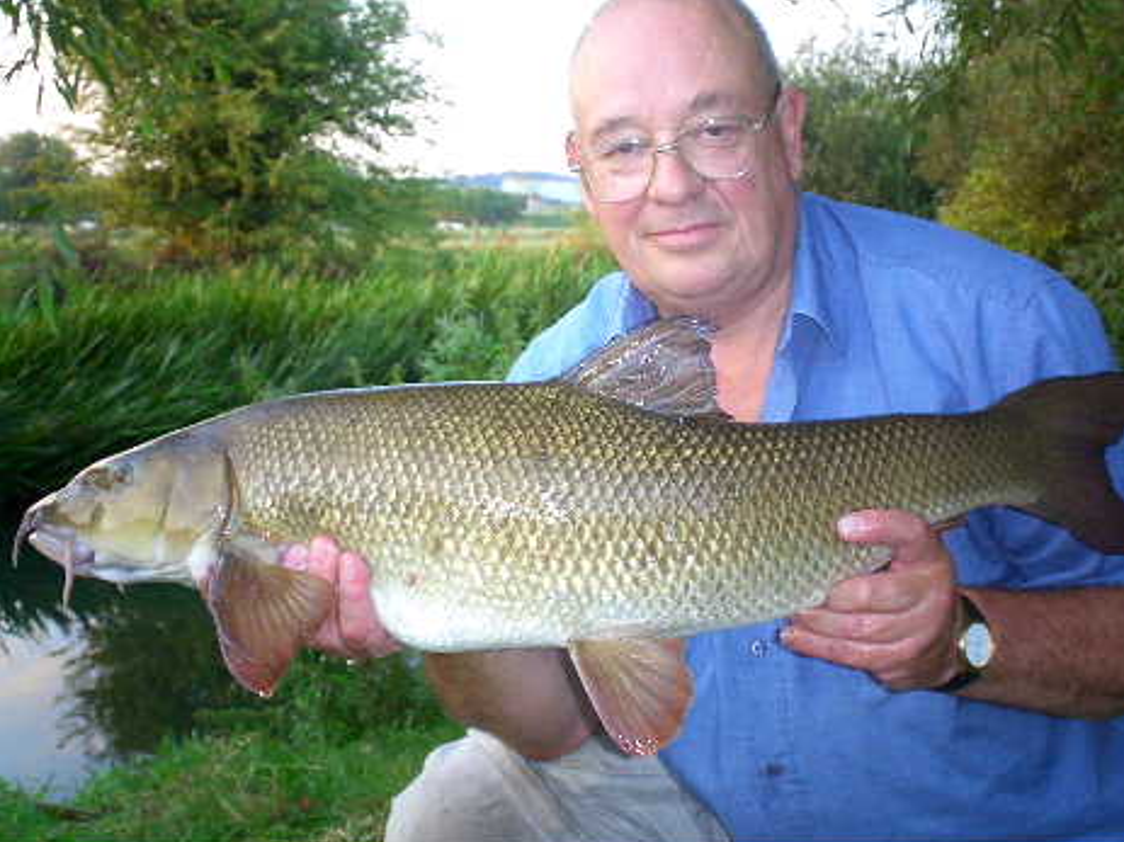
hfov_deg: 46.8
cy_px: 394
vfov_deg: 35.9
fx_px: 1298
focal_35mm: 40
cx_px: 566
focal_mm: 5.6
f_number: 3.5
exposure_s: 1/40
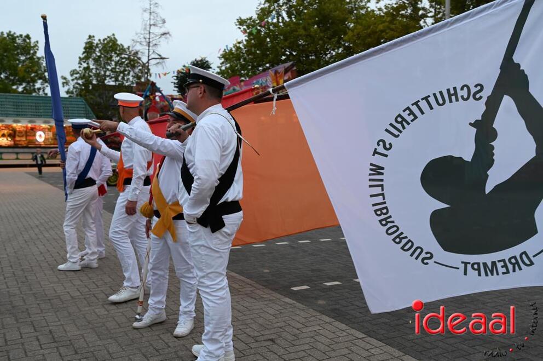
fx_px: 542
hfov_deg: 53.2
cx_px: 272
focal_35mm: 36
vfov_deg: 36.8
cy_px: 180
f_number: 4.5
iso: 1250
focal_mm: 36
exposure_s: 1/80
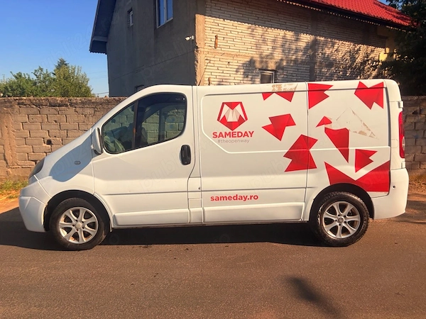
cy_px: 160
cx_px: 213
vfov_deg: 53.1
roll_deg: +0.3
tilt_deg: -7.7
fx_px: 320
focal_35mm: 26
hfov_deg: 67.3
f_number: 1.6
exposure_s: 1/2985
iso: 50
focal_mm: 5.96
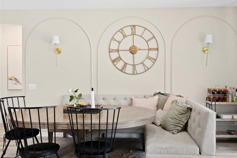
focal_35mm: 33
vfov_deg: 40.5
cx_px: 131
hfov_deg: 57.8
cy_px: 76
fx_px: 214
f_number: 4
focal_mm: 29.5
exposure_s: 1/15
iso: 640
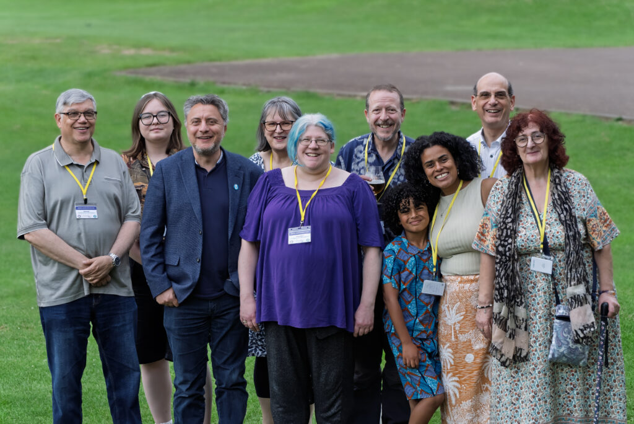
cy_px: 212
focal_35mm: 127
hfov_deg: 16.1
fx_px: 2238
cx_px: 317
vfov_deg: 10.8
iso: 800
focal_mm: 127
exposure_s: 1/200
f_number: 5.6
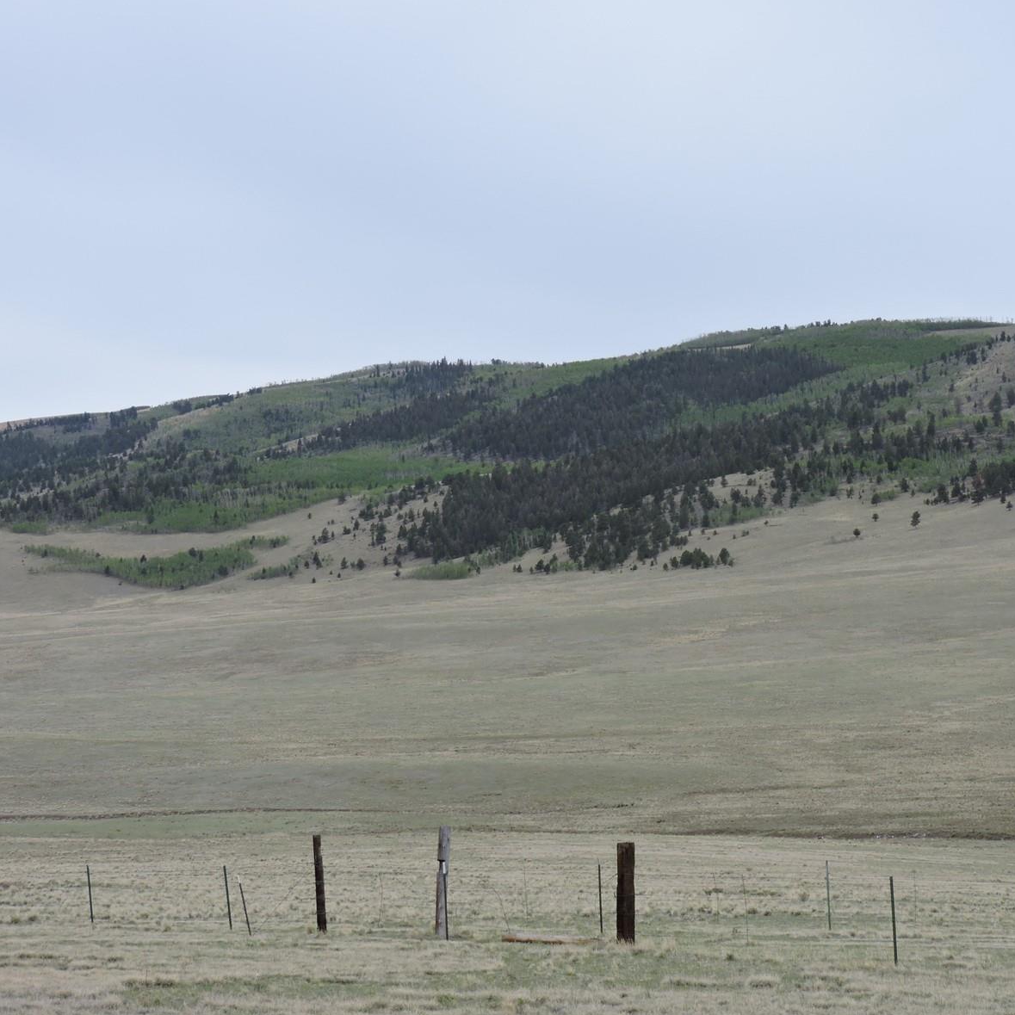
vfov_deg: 20.6
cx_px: 633
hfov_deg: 20.6
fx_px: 2787
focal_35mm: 84
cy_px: 501
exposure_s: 1/250
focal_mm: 12.5
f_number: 3.9
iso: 100
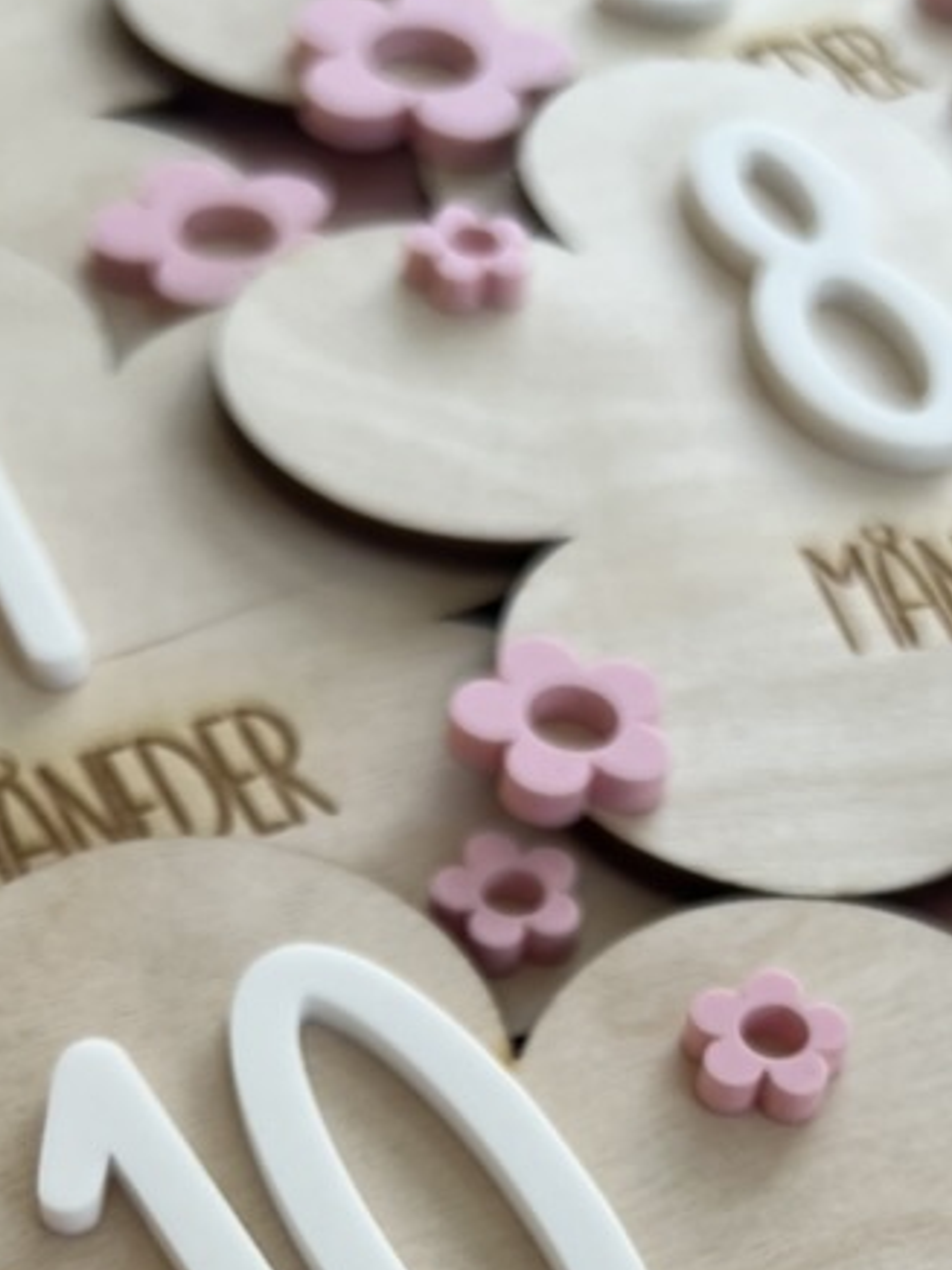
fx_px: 2237
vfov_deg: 29.0
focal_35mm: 61
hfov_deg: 24.0
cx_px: 486
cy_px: 1352
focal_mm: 5.7
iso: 50
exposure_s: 1/310
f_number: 1.5
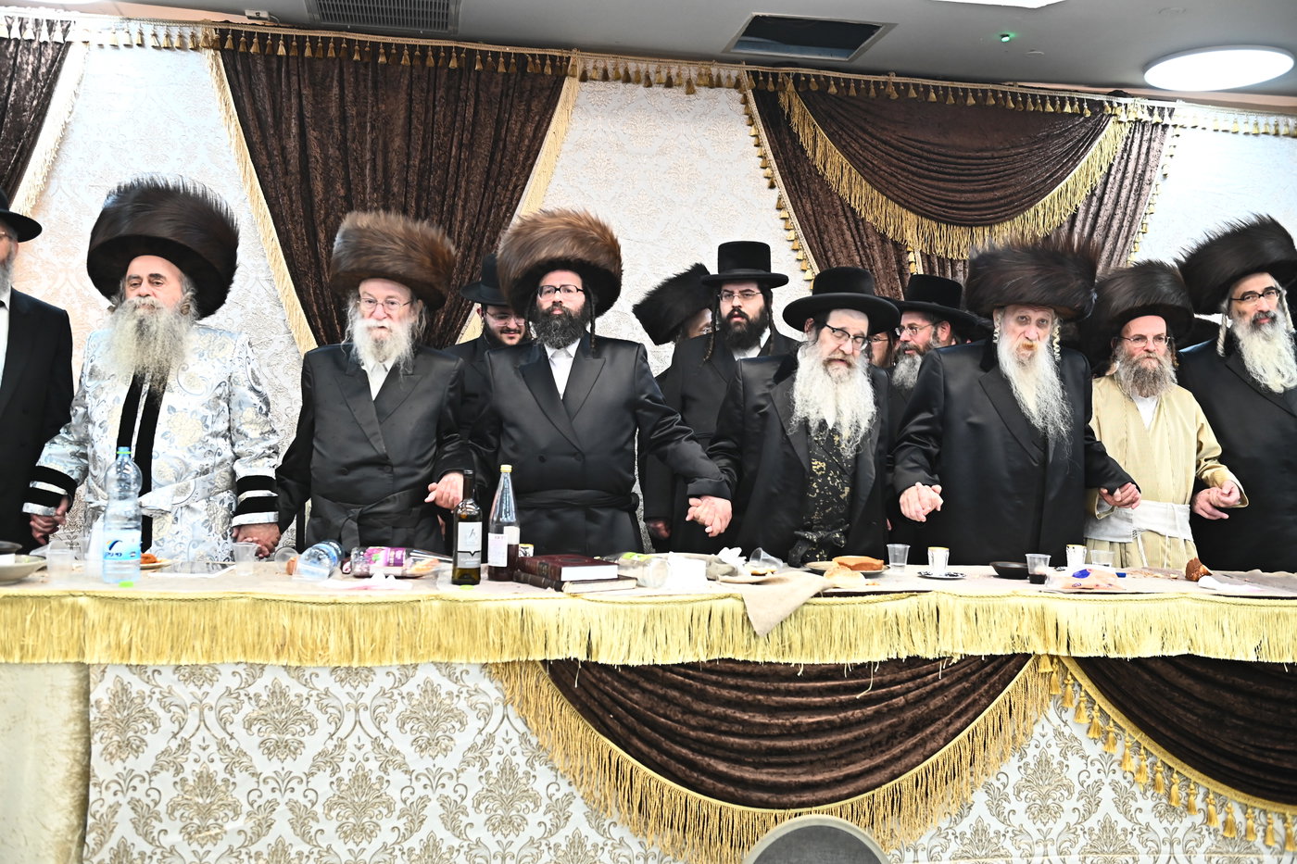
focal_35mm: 36
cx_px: 648
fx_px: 1297
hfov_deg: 53.1
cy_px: 432
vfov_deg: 36.9
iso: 2000
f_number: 4
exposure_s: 1/200
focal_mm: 36
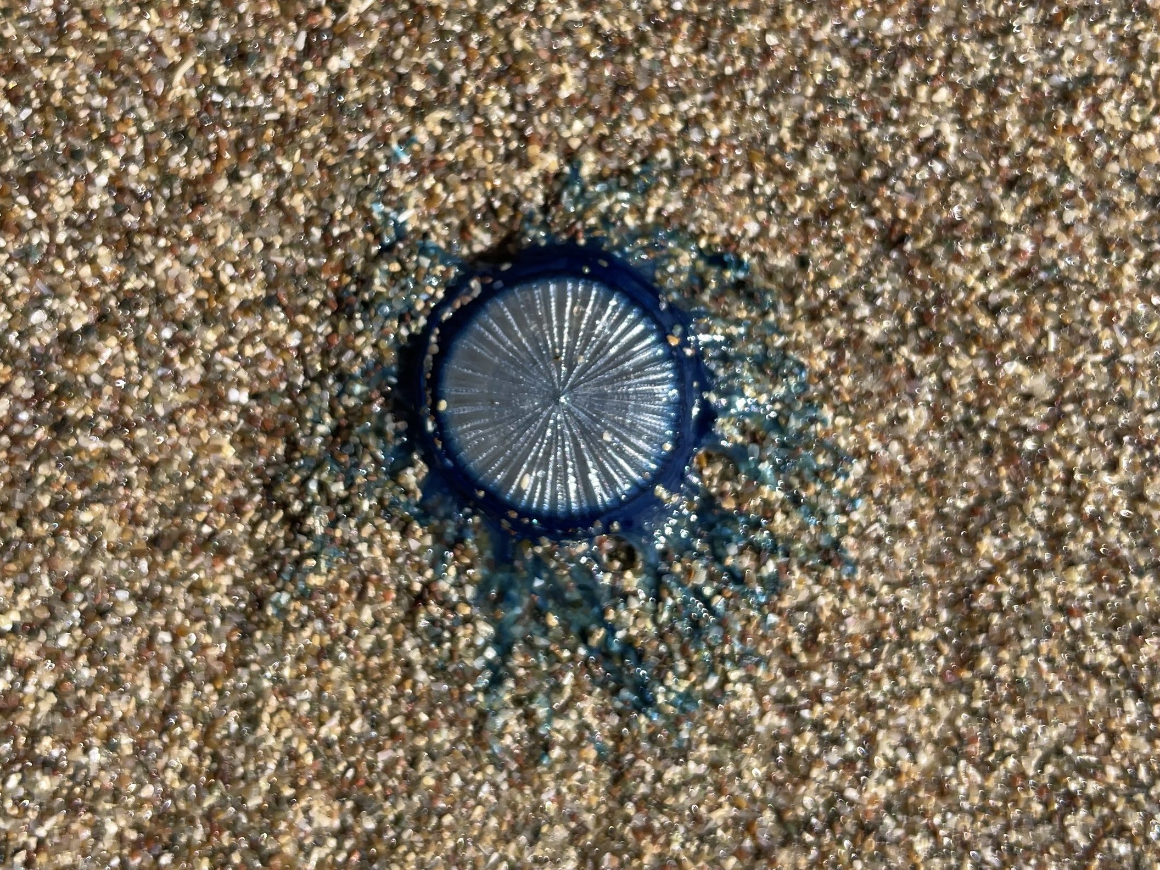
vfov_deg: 51.3
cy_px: 425
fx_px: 905
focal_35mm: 27
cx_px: 584
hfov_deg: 65.3
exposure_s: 1/3040
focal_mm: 4.2
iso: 32
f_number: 1.6
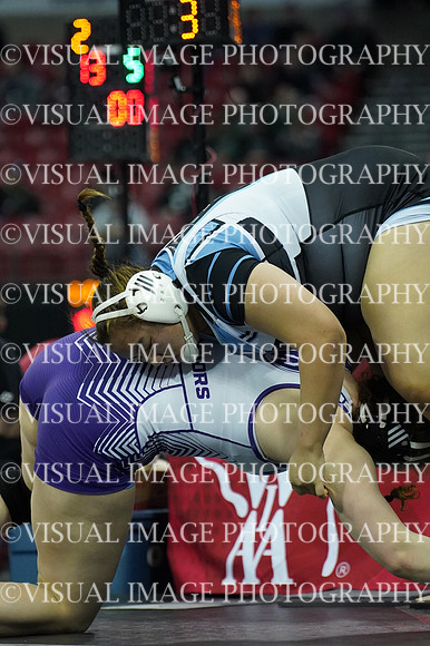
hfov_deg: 6.1
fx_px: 4036
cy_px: 323
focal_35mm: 225
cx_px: 215
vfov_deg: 9.2
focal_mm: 150
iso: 6400
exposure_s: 1/1250
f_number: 2.8
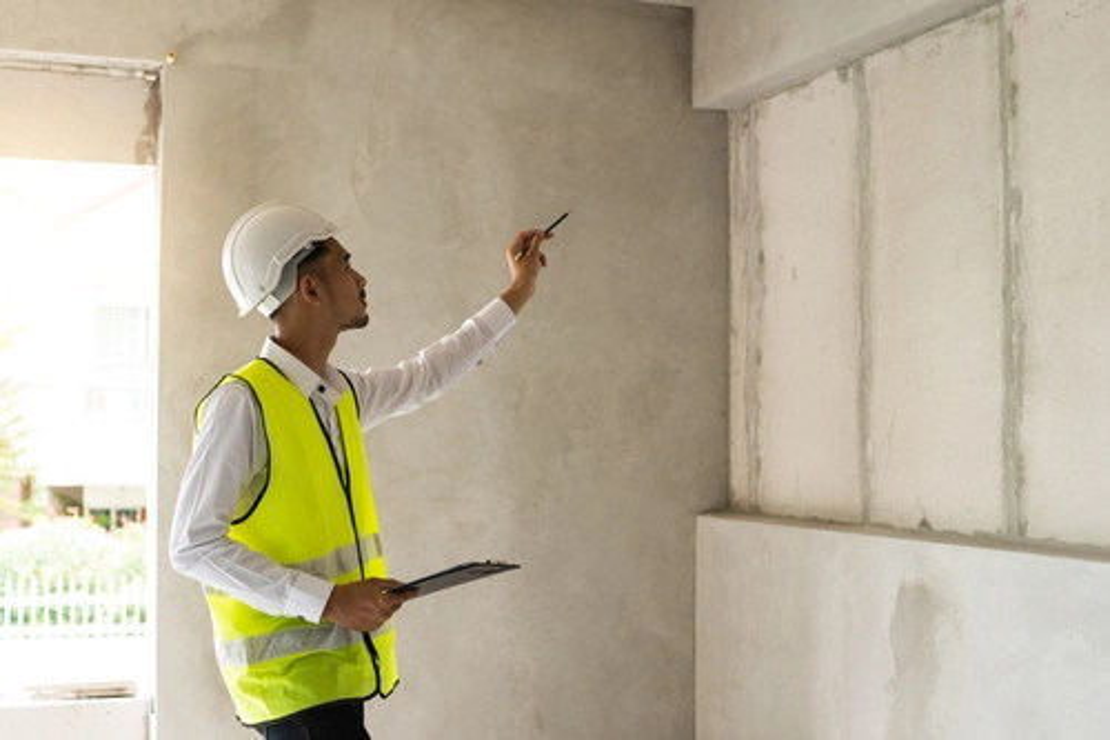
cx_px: 555
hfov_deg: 43.6
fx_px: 1387
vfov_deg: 29.8
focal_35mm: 45
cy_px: 370
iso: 160
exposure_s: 1/160
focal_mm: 30
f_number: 2.8
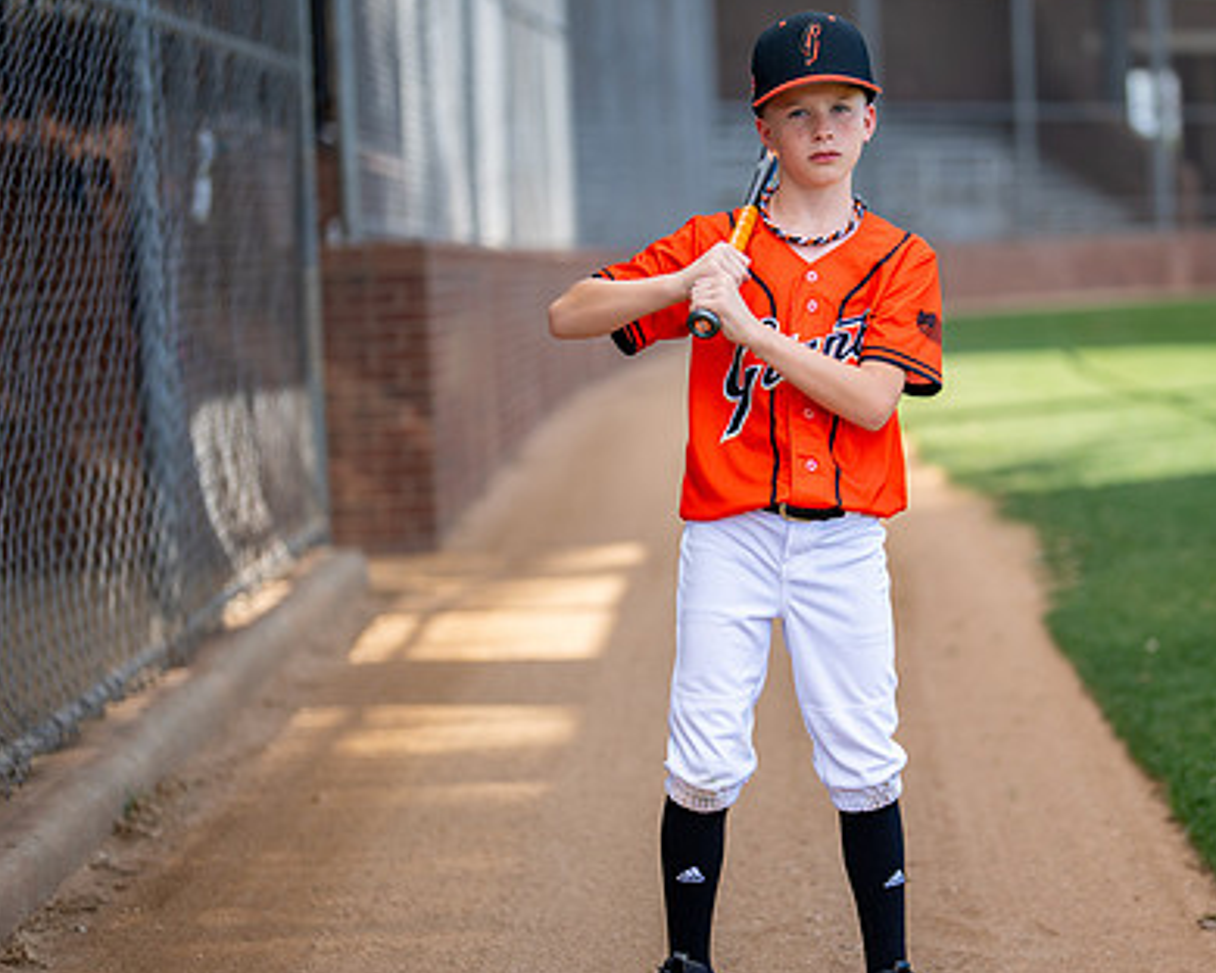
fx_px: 2879
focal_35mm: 80
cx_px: 808
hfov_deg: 23.7
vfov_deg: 19.2
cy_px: 514
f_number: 1.2
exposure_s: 1/2500
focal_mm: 50
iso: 125
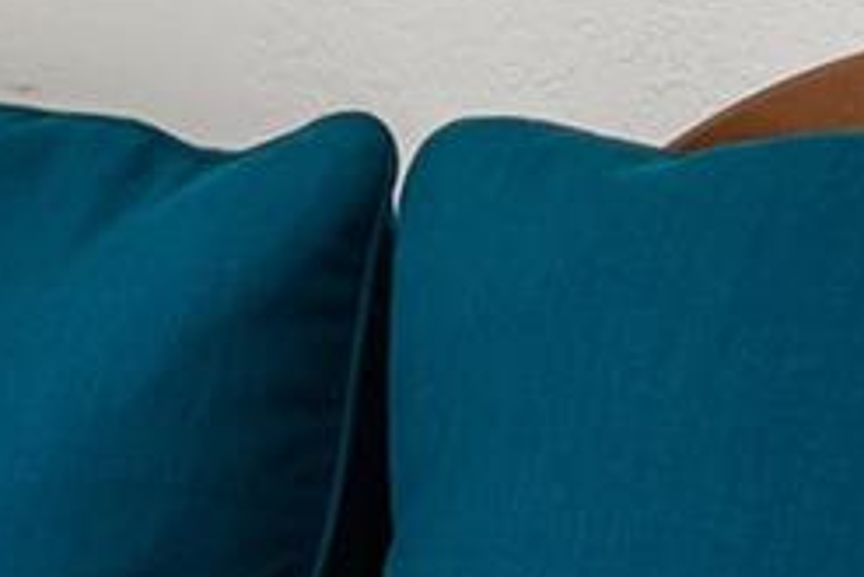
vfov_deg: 4.2
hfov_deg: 6.3
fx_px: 7780
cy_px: 112
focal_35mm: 324
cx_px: 154
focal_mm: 50
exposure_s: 1/50
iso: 200
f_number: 1.8
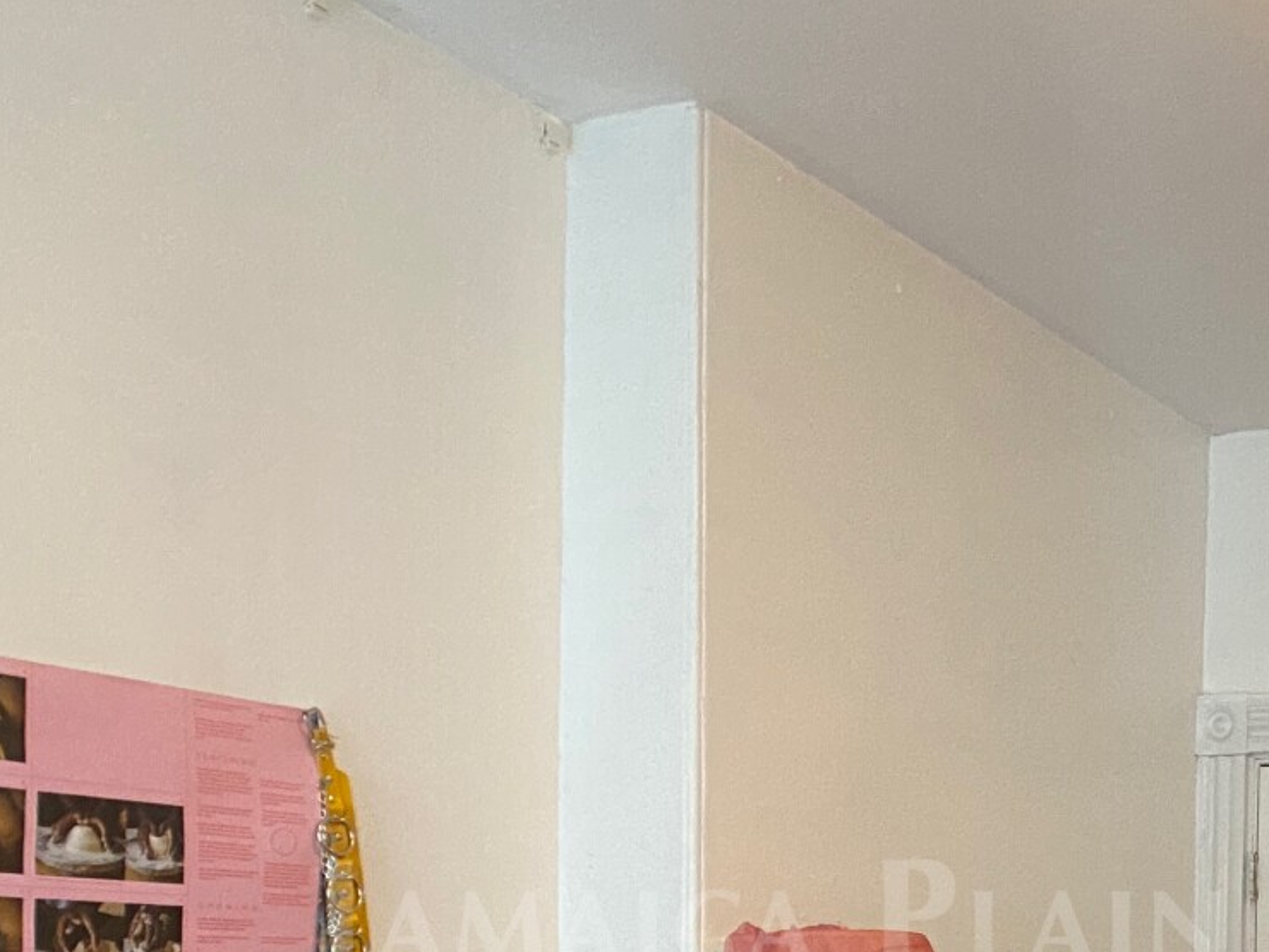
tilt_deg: -2.3
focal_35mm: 72
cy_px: 1096
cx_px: 1478
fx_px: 2639
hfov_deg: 24.7
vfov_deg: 19.4
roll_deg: -1.6
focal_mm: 4.25
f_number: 1.8
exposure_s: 1/60
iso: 200
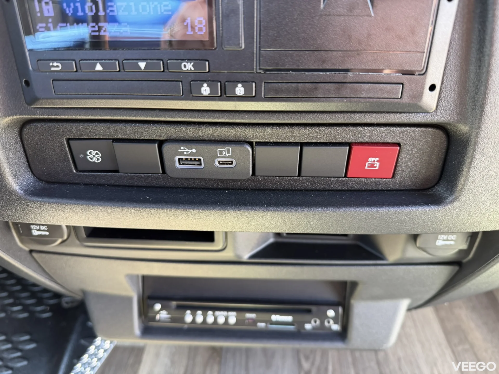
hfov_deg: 71.6
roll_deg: +3.0
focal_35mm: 24
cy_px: 187
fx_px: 346
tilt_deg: -32.9
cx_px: 250
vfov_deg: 56.8
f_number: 1.78
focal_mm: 6.76
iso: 200
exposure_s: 1/78
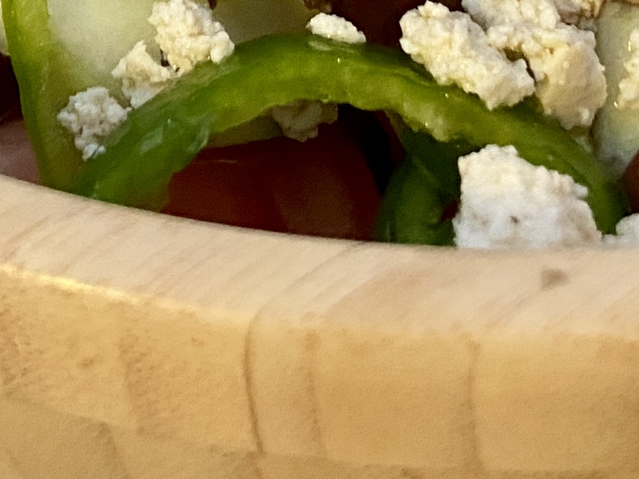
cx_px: 384
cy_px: -293
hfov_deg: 21.5
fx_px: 1679
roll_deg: -0.2
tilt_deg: -31.5
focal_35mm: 91
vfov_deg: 14.8
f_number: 1.8
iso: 500
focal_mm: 4.25
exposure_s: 1/50
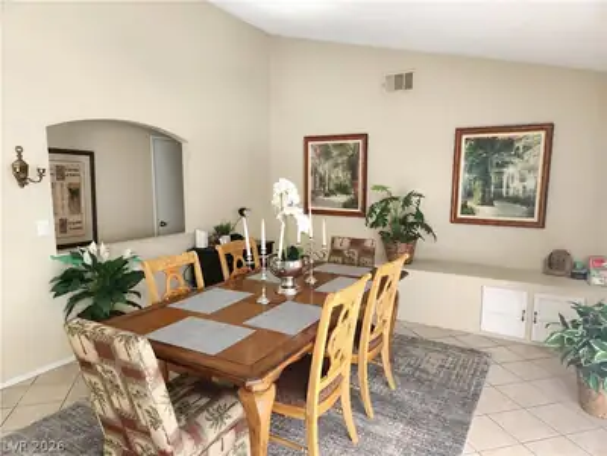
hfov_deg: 73.9
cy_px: 228
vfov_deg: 58.9
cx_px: 304
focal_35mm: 23
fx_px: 403
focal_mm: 5.4
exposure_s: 1/100
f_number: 1.8
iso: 200
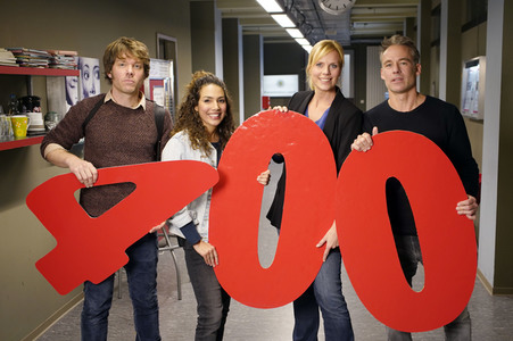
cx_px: 256
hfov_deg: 48.5
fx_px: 570
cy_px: 170
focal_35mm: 40
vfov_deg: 33.4
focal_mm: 40
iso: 1600
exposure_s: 1/60
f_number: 4
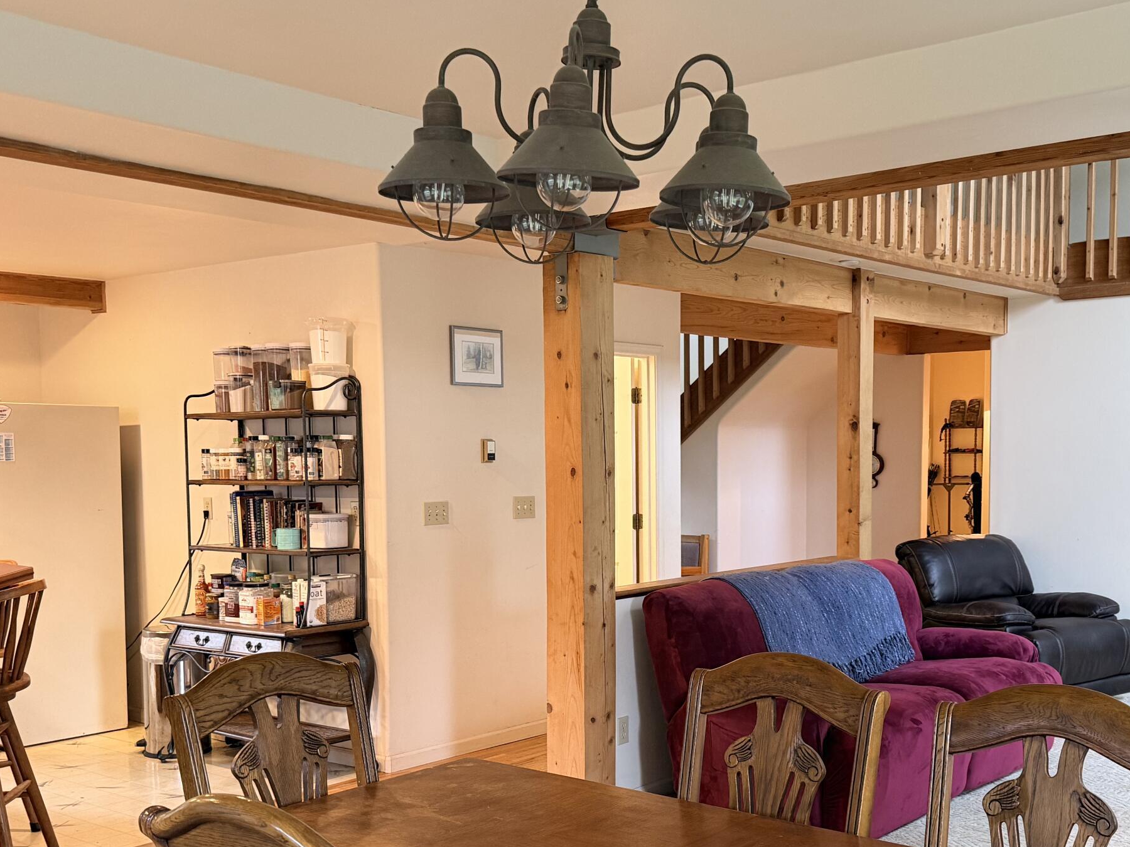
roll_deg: +0.3
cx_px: 659
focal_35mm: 40
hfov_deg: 46.6
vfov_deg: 35.7
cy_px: 535
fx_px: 1306
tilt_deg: -3.9
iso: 250
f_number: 1.78
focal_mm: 6.76
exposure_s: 1/60
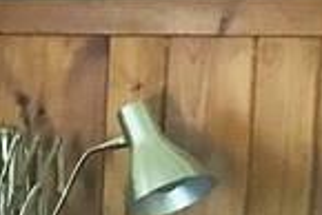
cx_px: -429
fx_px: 1835
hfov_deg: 9.1
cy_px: 330
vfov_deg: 6.6
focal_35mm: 205
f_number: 1.8
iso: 64
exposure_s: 1/15
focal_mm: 3.99
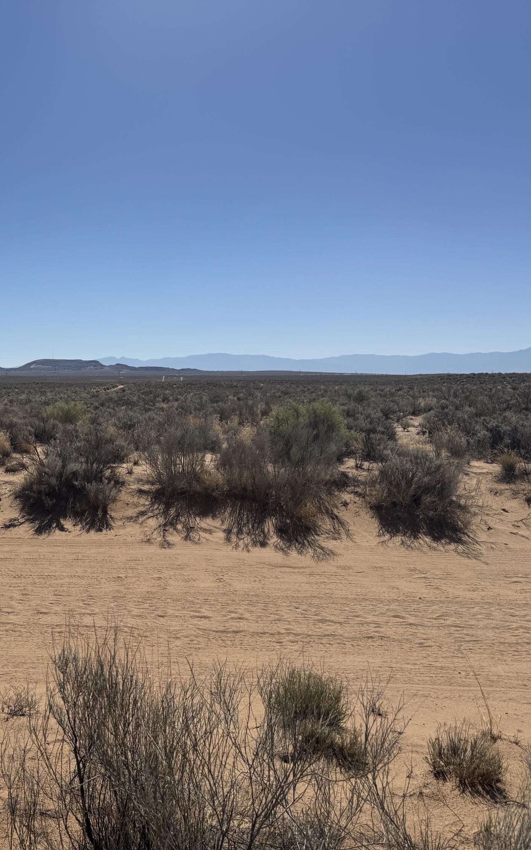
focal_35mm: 34
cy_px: 426
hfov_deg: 34.9
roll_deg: +0.5
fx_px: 787
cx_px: 43
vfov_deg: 56.7
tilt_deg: -3.6
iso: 80
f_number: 1.78
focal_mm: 6.76
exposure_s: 1/10417
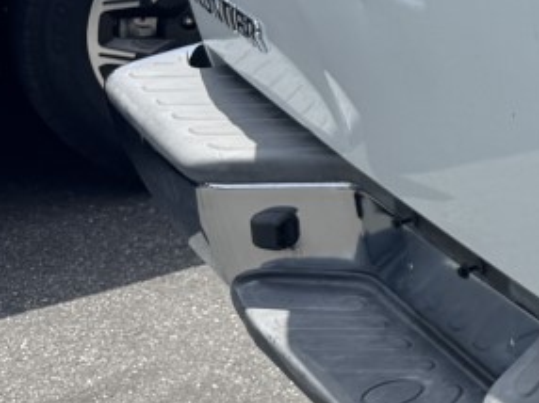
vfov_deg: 12.0
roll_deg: -1.6
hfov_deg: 12.4
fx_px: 1882
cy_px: -43
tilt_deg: -16.8
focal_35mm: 121
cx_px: 1334
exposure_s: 1/3597
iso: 80
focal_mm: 6.76
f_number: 1.78
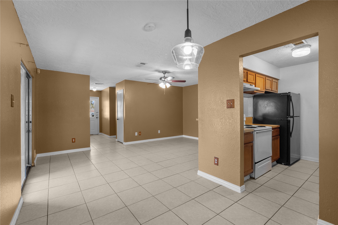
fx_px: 150
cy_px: 112
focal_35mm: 16
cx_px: 169
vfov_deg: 73.7
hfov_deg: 96.7
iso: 1250
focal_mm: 16
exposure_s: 1/6
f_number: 8
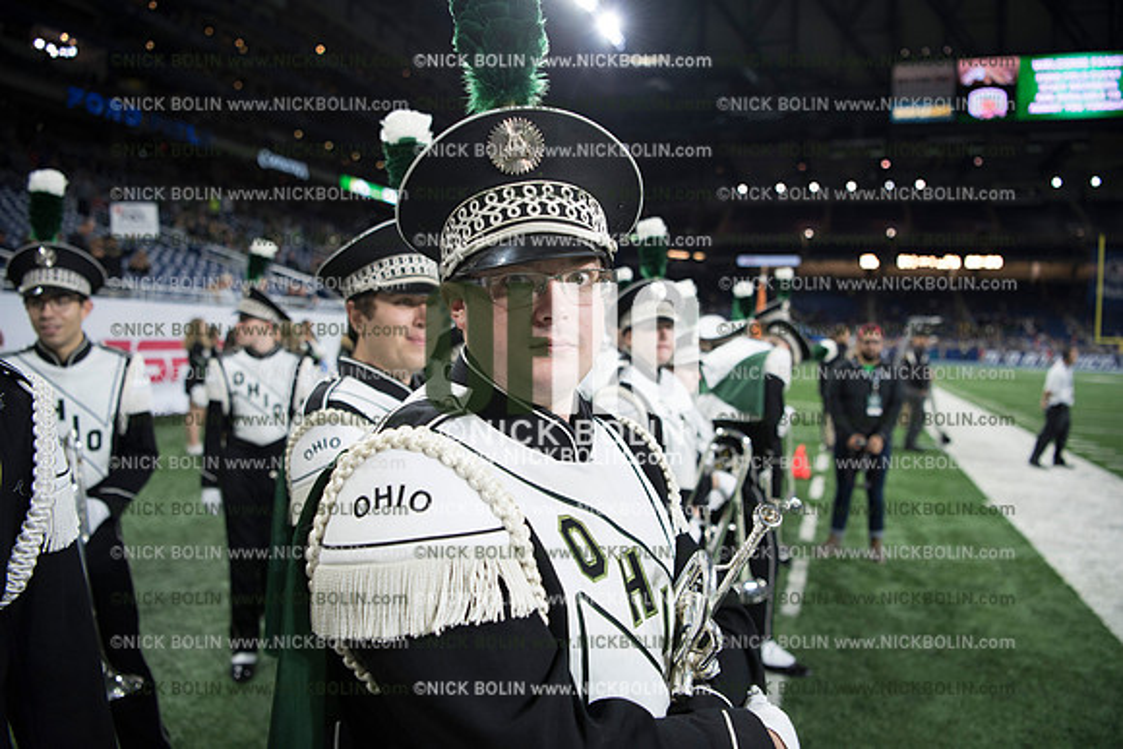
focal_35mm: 24
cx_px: 562
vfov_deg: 53.2
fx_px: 749
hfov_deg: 73.7
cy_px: 374
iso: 1250
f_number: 2.8
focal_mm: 24
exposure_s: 1/800
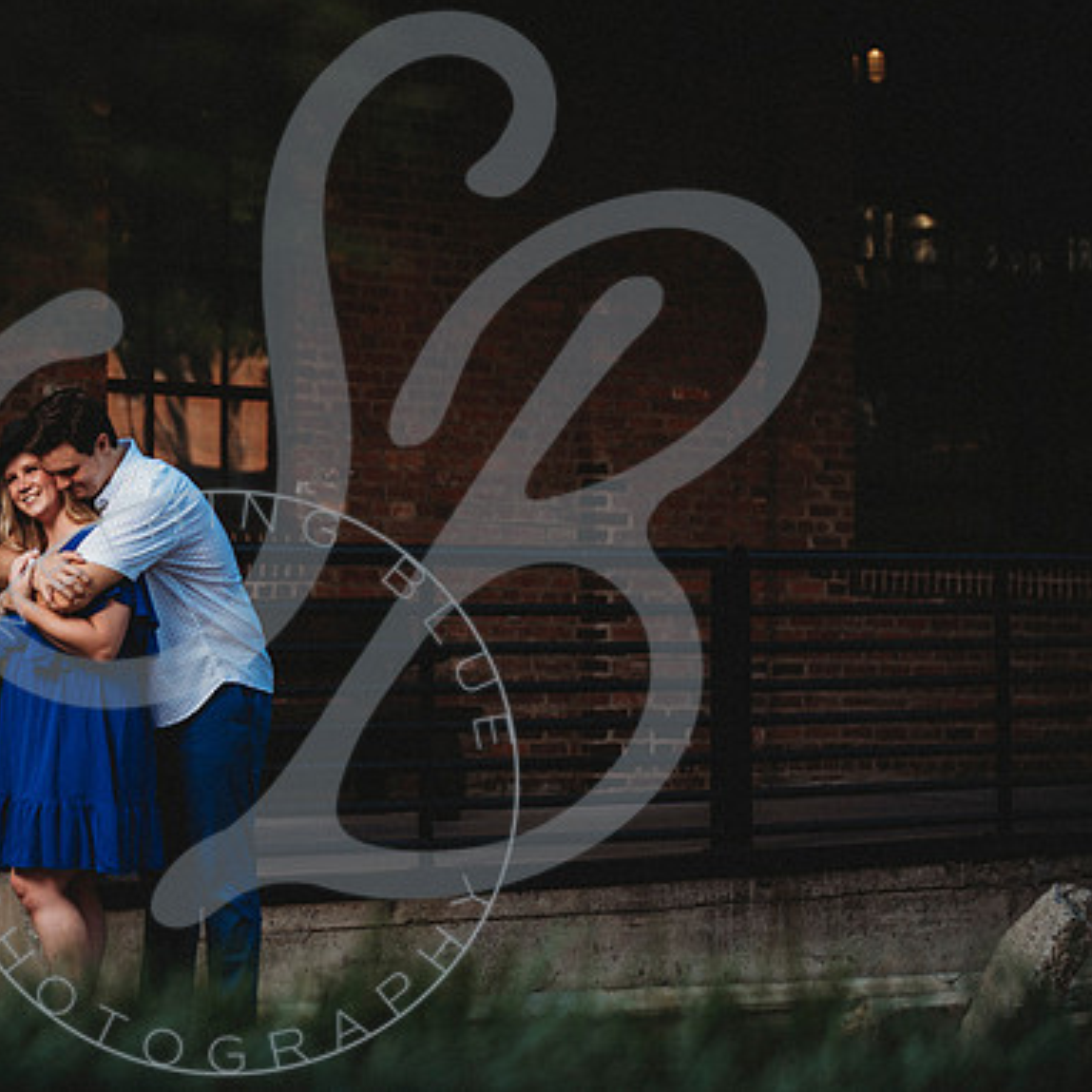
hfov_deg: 15.7
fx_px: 3962
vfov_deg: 15.7
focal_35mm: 111
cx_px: 369
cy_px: 543
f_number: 2.8
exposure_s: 1/320
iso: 100
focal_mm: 86
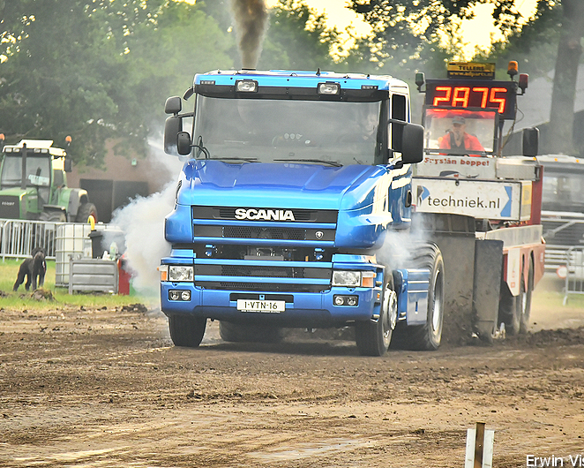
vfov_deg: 4.0
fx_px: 6760
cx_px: 262
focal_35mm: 391
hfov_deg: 4.9
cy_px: 234
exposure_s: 1/1250
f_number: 5.6
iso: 1250
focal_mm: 230
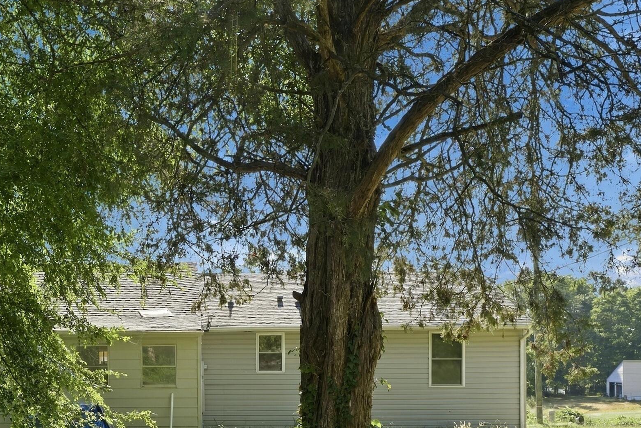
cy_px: 373
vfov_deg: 28.3
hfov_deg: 41.3
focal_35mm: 46
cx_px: 150
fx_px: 819
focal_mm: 24
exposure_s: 1/200
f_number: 7.1
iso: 400
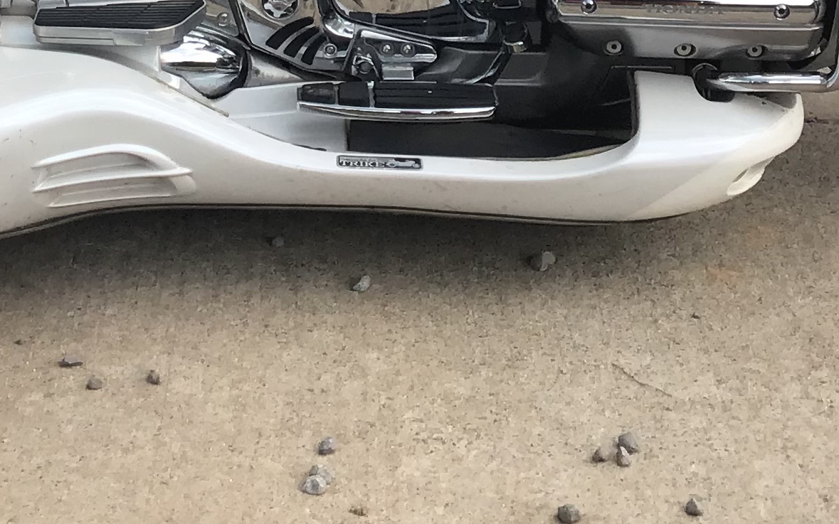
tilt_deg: -11.7
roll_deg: -0.4
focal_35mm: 91
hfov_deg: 22.5
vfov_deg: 13.3
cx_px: 179
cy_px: -336
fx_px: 2081
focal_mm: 3.3
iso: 25
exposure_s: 1/327
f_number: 2.4
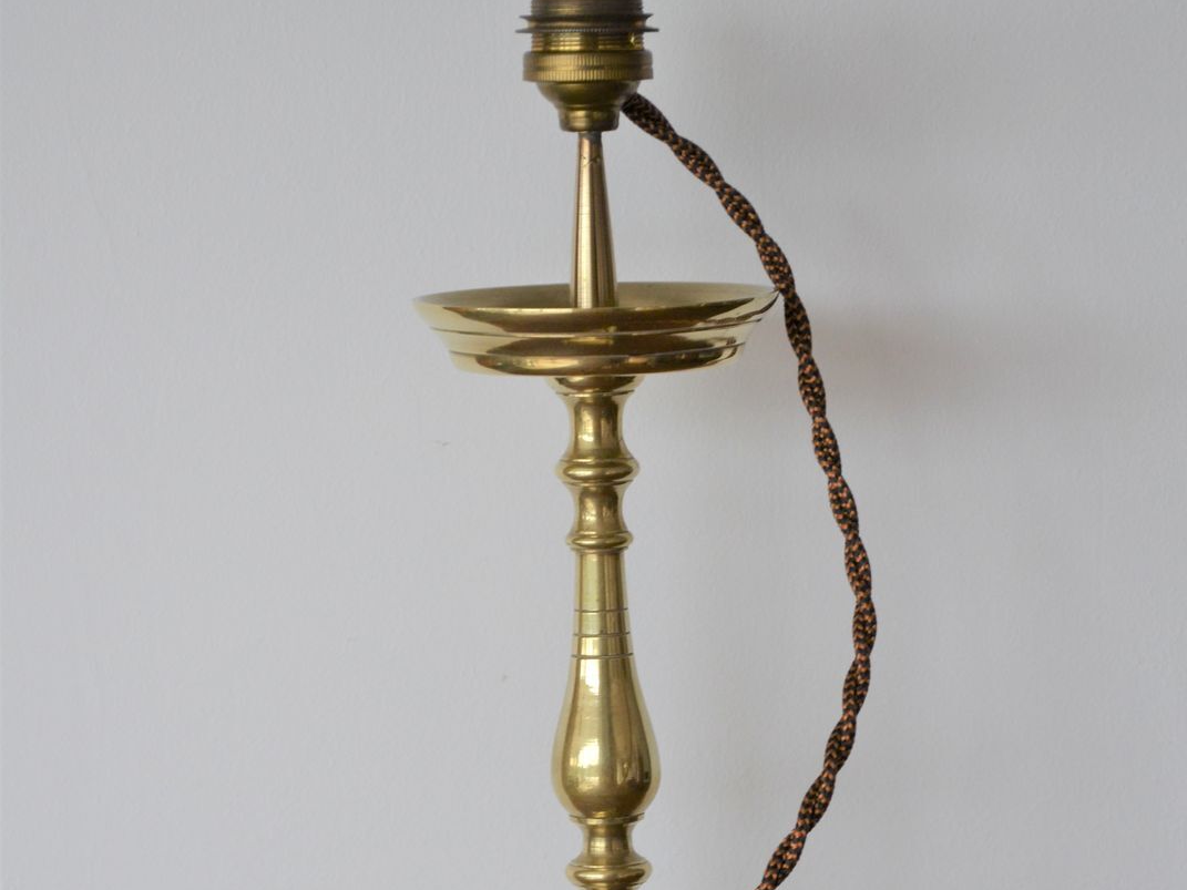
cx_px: 597
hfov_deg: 13.7
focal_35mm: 144
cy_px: 717
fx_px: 4937
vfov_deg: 10.3
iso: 400
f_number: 5.3
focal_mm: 66
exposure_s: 1/200
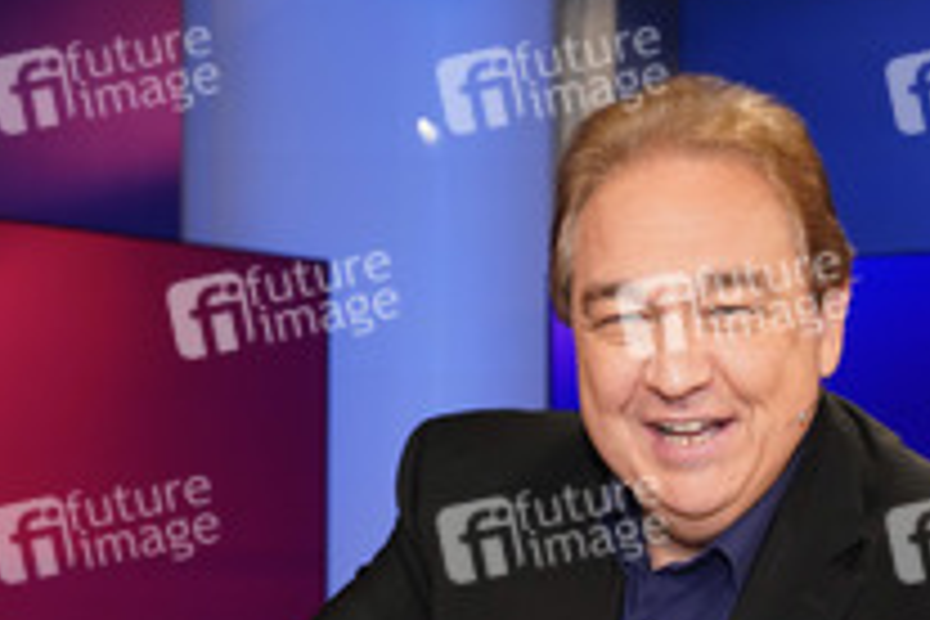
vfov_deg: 17.9
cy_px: 642
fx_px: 1912
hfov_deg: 27.2
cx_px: 613
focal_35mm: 74
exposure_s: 1/125
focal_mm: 34
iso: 2000
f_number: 5
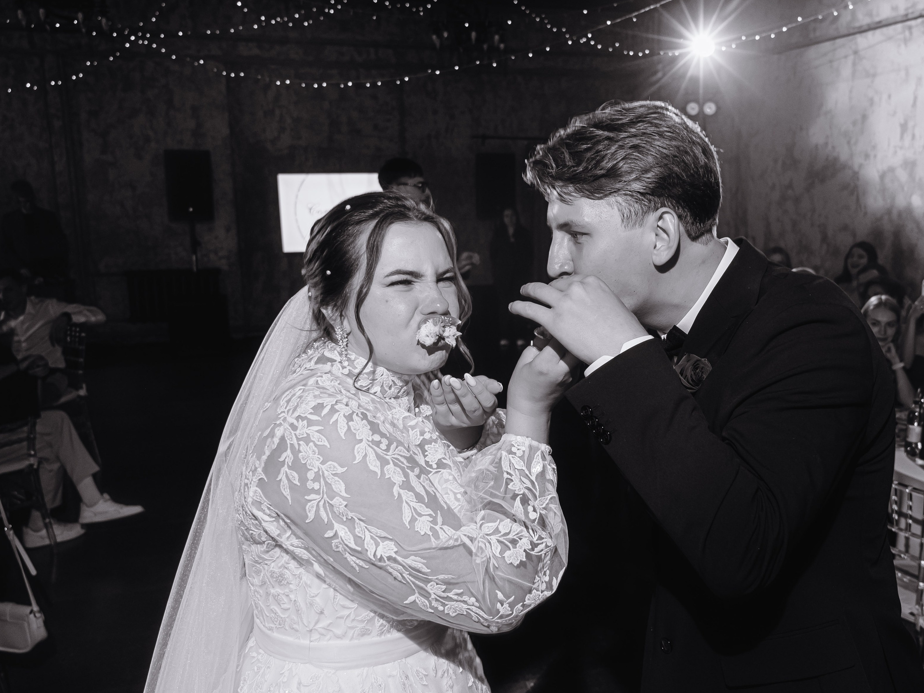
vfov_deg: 42.9
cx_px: 573
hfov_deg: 54.8
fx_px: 881
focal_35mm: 33
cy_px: 358
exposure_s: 1/100
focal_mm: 24
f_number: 4
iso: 500
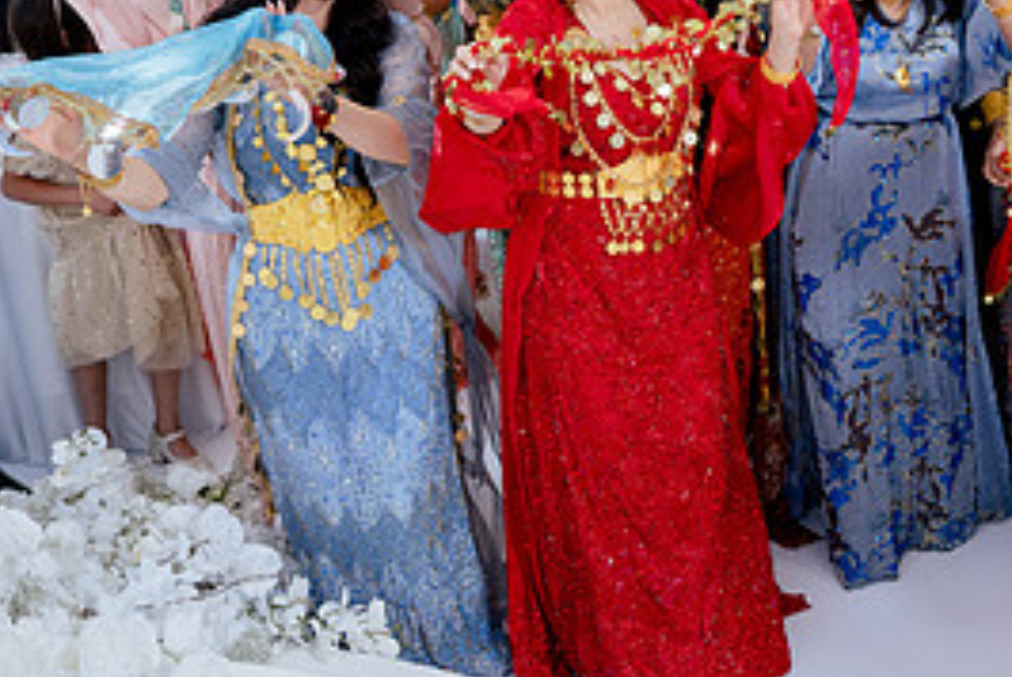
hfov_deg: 31.3
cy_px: 158
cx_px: 909
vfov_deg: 22.1
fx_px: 1717
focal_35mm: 61
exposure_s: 1/160
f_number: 2.8
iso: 800
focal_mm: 28
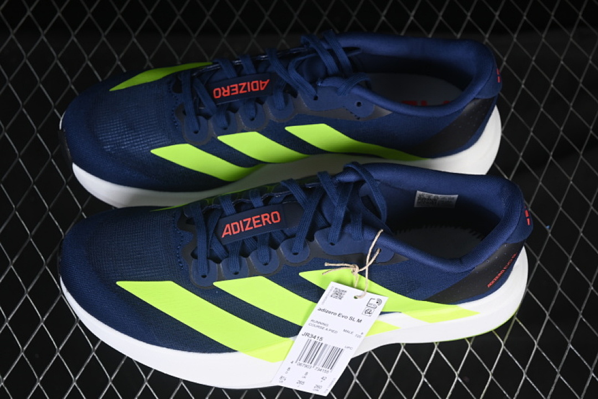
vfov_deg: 18.2
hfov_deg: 27.0
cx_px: 299
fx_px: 1246
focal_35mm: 75
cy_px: 200
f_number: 6.3
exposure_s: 1/60
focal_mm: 50
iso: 160
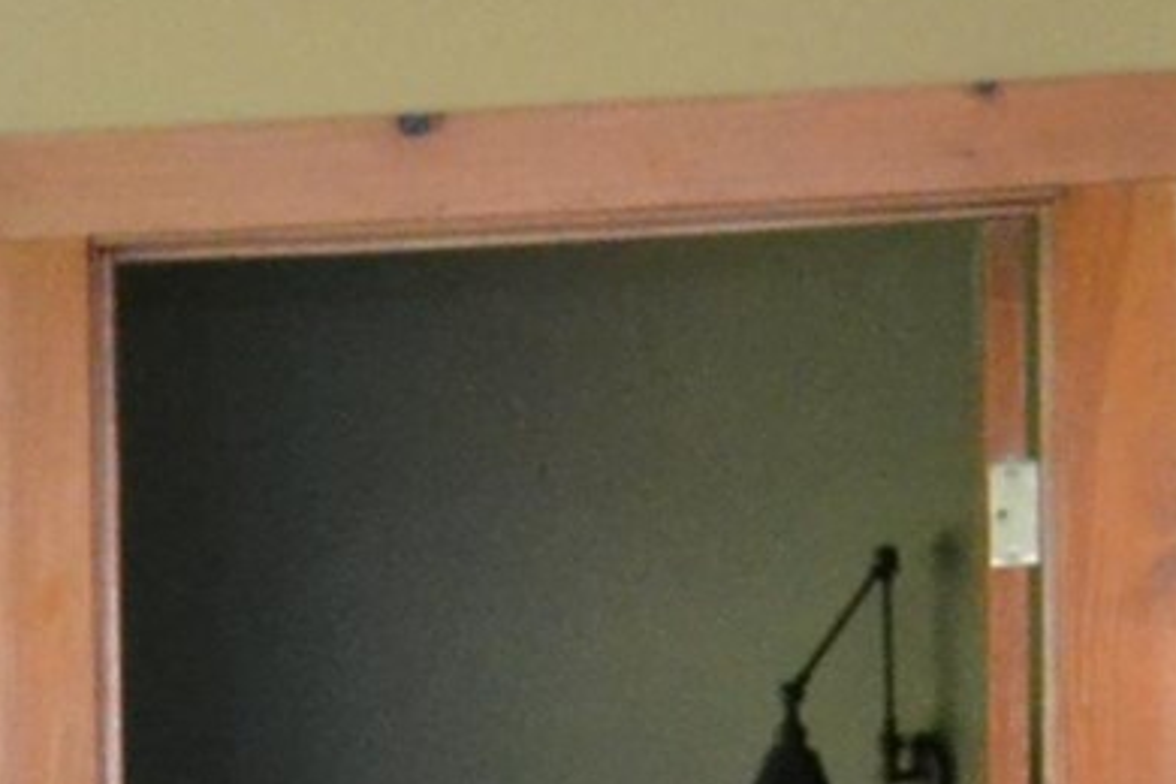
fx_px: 8493
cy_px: 1668
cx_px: -2081
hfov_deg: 7.2
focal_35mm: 260
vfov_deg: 5.2
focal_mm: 22
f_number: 3.8
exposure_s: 1/60
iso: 1600
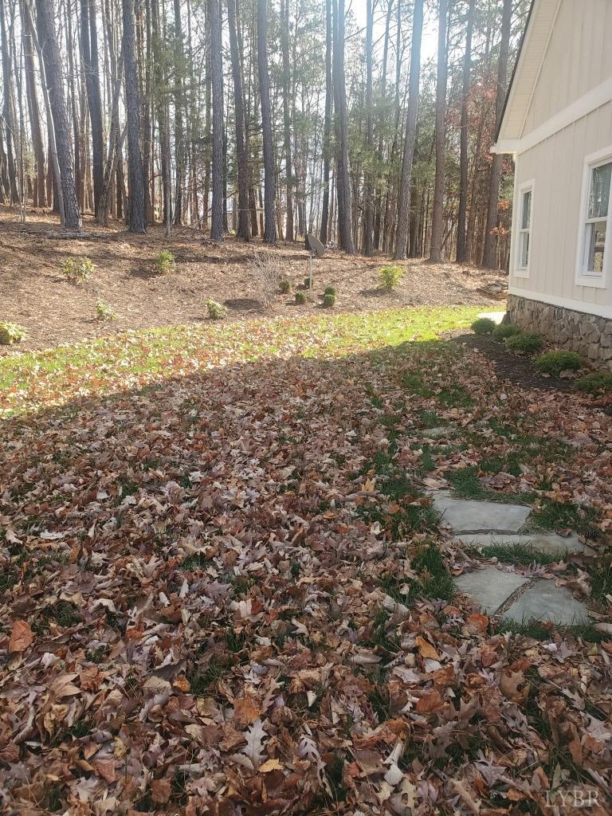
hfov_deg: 53.1
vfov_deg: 67.3
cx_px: 306
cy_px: 408
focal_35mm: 26
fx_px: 613
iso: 50
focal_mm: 4.3
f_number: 2.4
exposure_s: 1/220
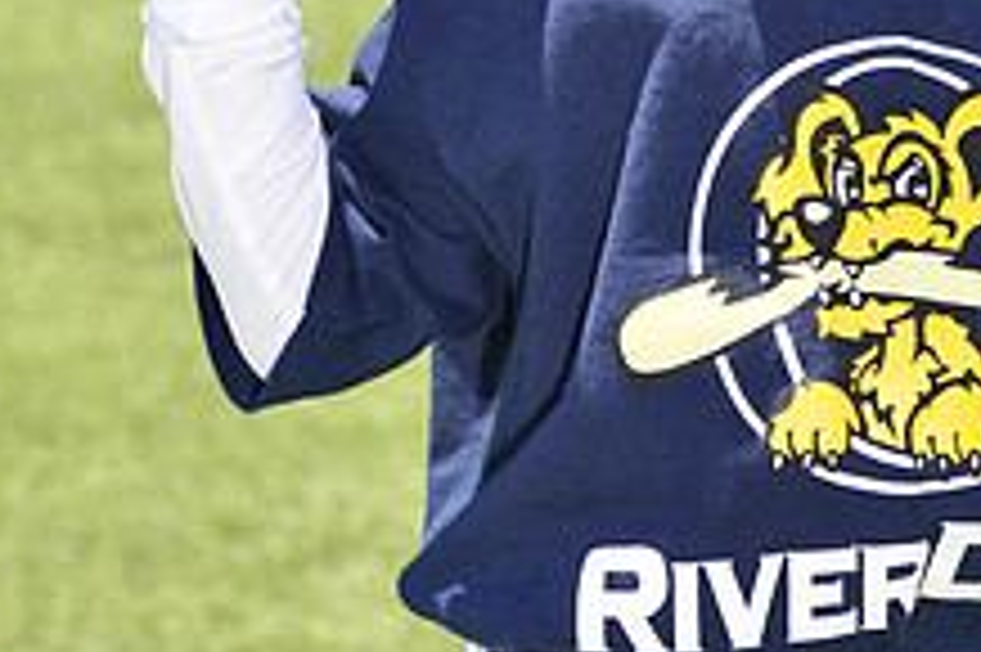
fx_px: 11599
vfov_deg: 3.2
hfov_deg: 4.8
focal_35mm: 426
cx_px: 886
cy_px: -151
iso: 250
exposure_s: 1/250
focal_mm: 160
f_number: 11
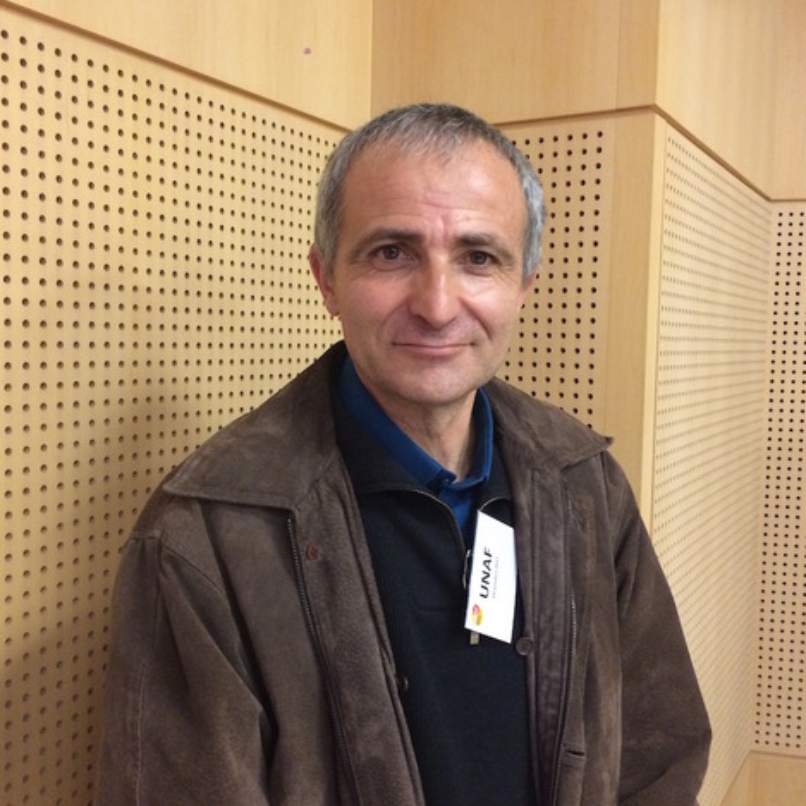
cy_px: 397
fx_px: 922
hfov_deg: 47.2
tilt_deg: -3.0
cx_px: 378
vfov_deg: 47.2
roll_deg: -1.4
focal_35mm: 35
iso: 320
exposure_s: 1/33
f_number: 2.2
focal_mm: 4.15
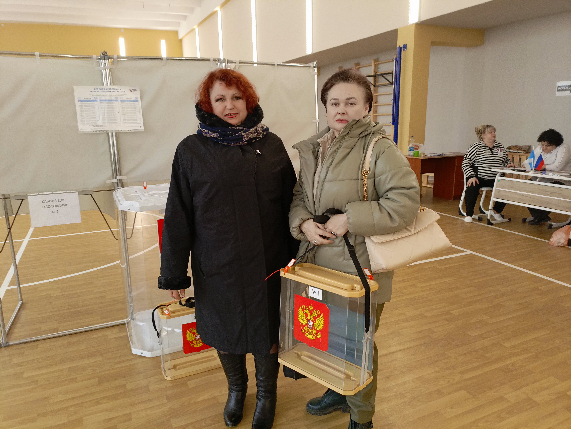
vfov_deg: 54.9
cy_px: 214
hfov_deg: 69.4
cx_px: 286
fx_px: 412
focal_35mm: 25
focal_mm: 4.76
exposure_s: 1/50
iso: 263
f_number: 1.69
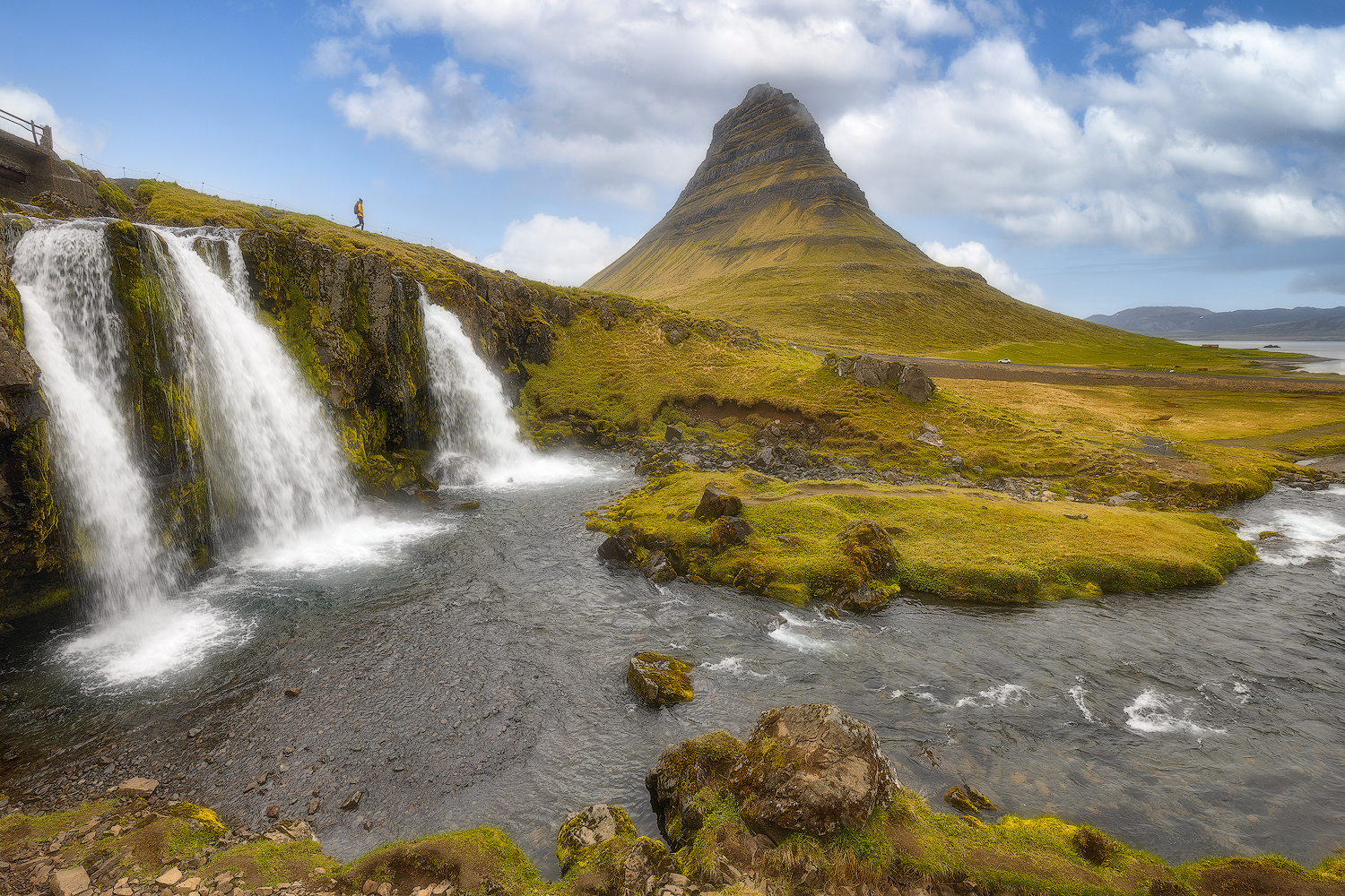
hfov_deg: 100.4
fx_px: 560
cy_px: 448
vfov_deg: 77.3
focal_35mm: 15
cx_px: 672
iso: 64
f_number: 9.5
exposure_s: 1/60
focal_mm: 15
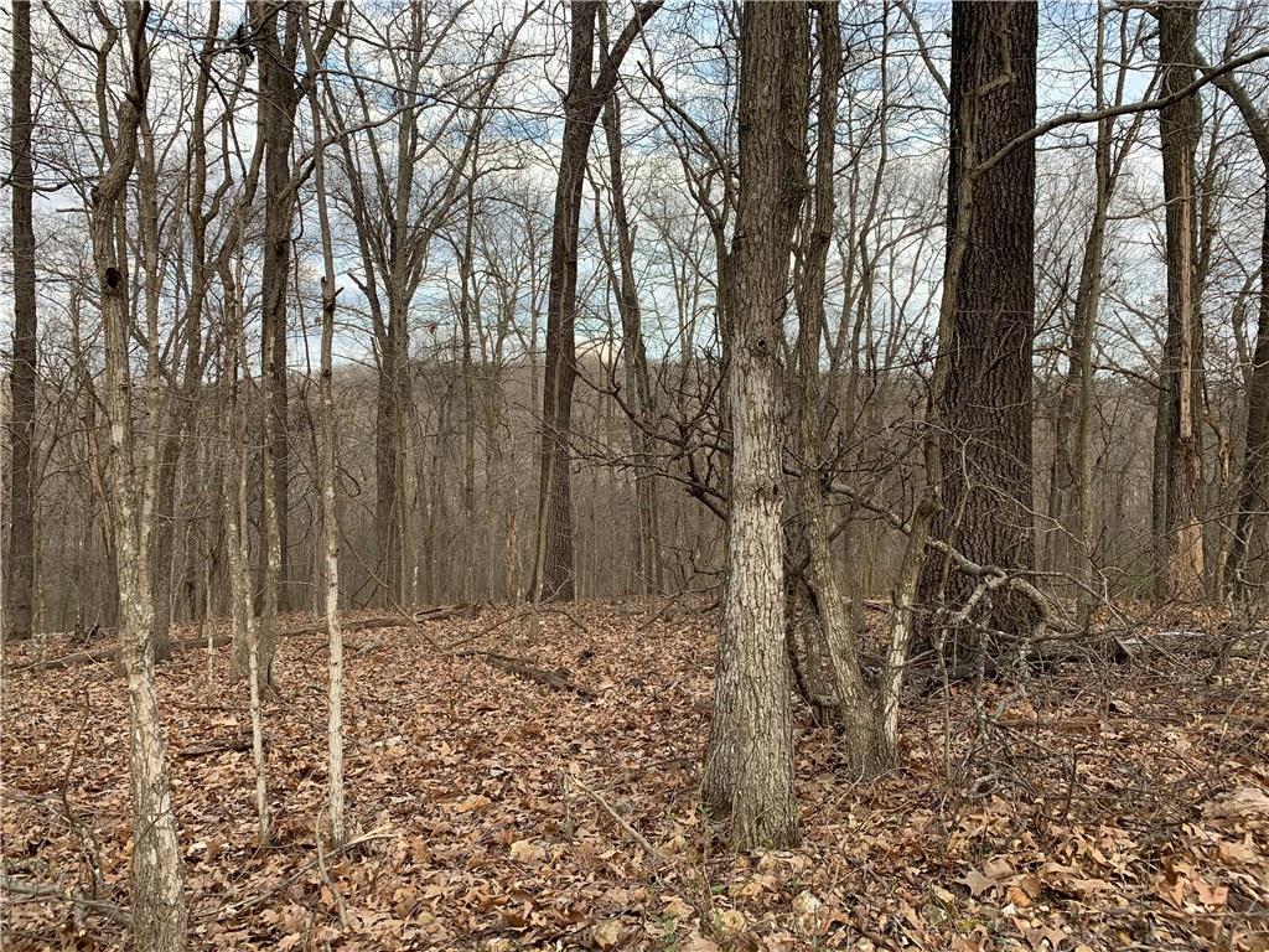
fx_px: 953
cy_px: 476
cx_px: 634
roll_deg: -1.9
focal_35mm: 26
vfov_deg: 53.1
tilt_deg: -2.4
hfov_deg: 67.3
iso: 25
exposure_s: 1/391
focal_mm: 4.25
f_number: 1.8
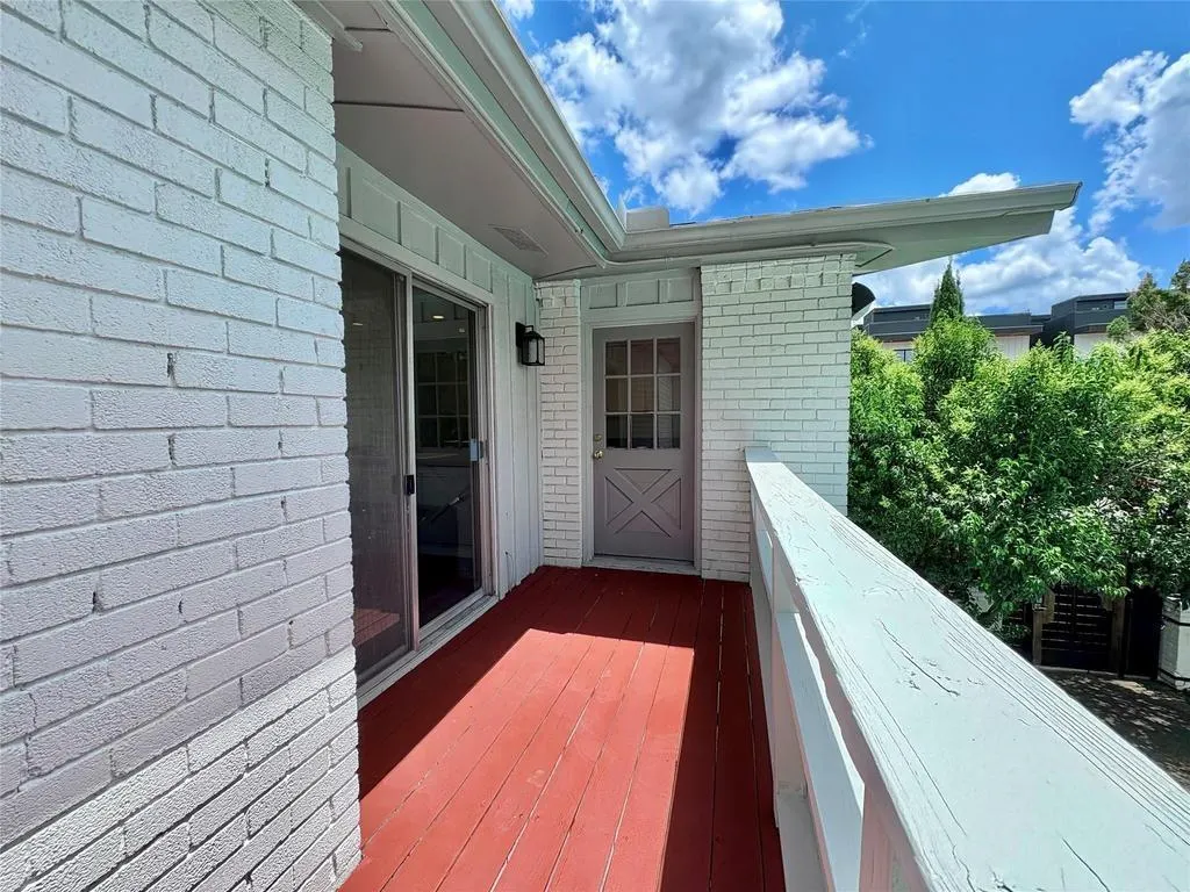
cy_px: 446
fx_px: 481
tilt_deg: -2.6
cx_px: 595
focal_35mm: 14
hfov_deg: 102.1
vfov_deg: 85.7
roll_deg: +1.3
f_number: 2.2
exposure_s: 1/956
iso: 64
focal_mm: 2.22
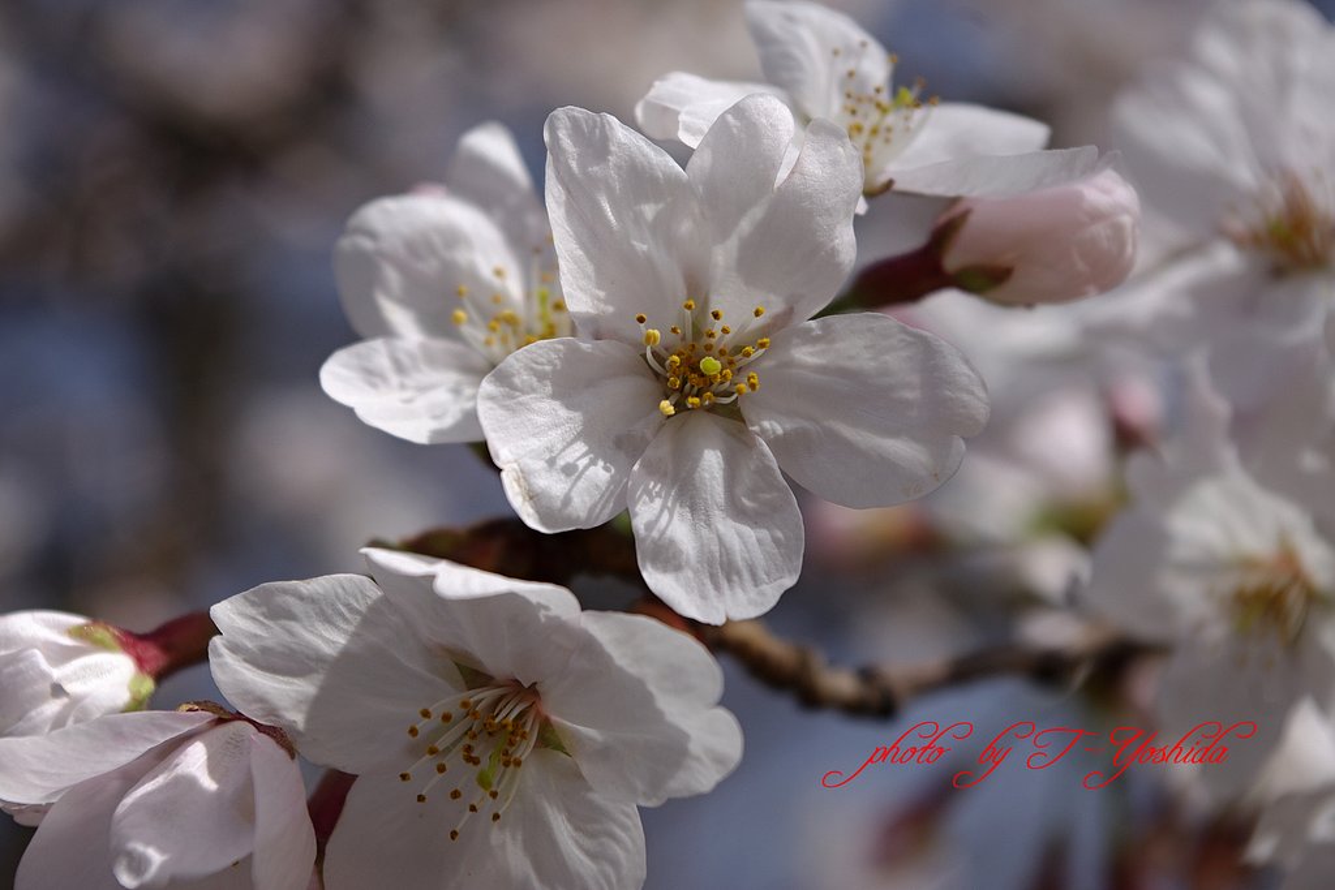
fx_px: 3041
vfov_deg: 16.7
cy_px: 445
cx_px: 668
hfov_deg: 24.8
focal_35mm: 82
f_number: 8
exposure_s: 1/100
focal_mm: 55
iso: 100
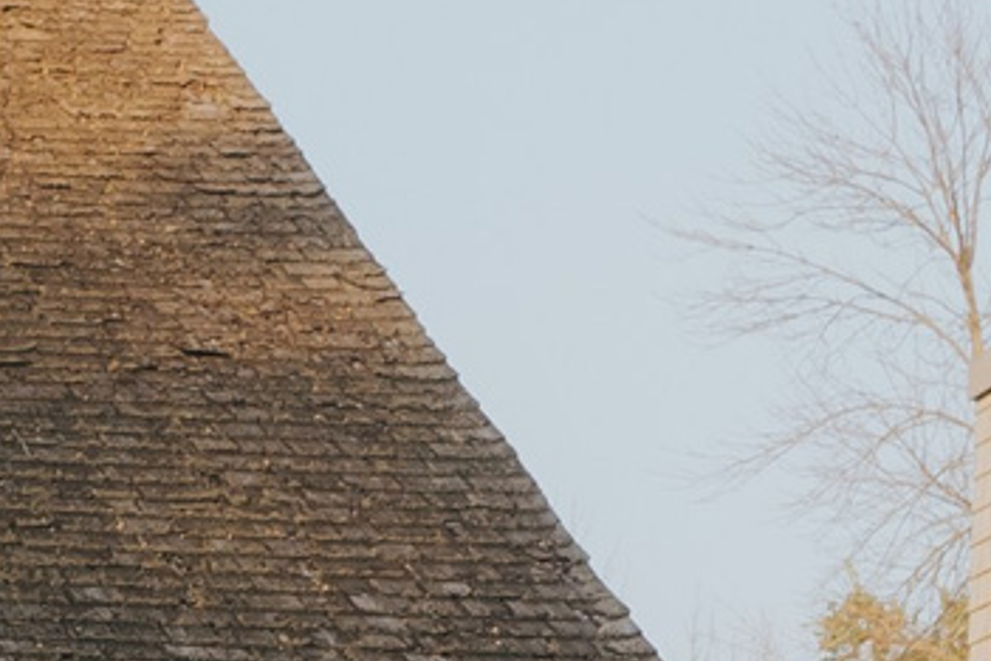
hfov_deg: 8.0
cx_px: -1062
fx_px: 6689
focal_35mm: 243
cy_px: 2273
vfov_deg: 5.2
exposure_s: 1/200
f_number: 5
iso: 200
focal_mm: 16
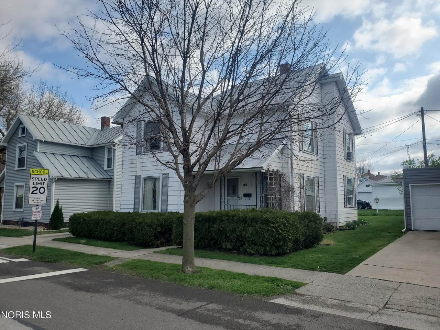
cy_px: 165
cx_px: 220
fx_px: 330
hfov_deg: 67.3
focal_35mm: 26
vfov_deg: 53.1
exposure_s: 1/1837
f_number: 2.4
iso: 50
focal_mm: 4.3
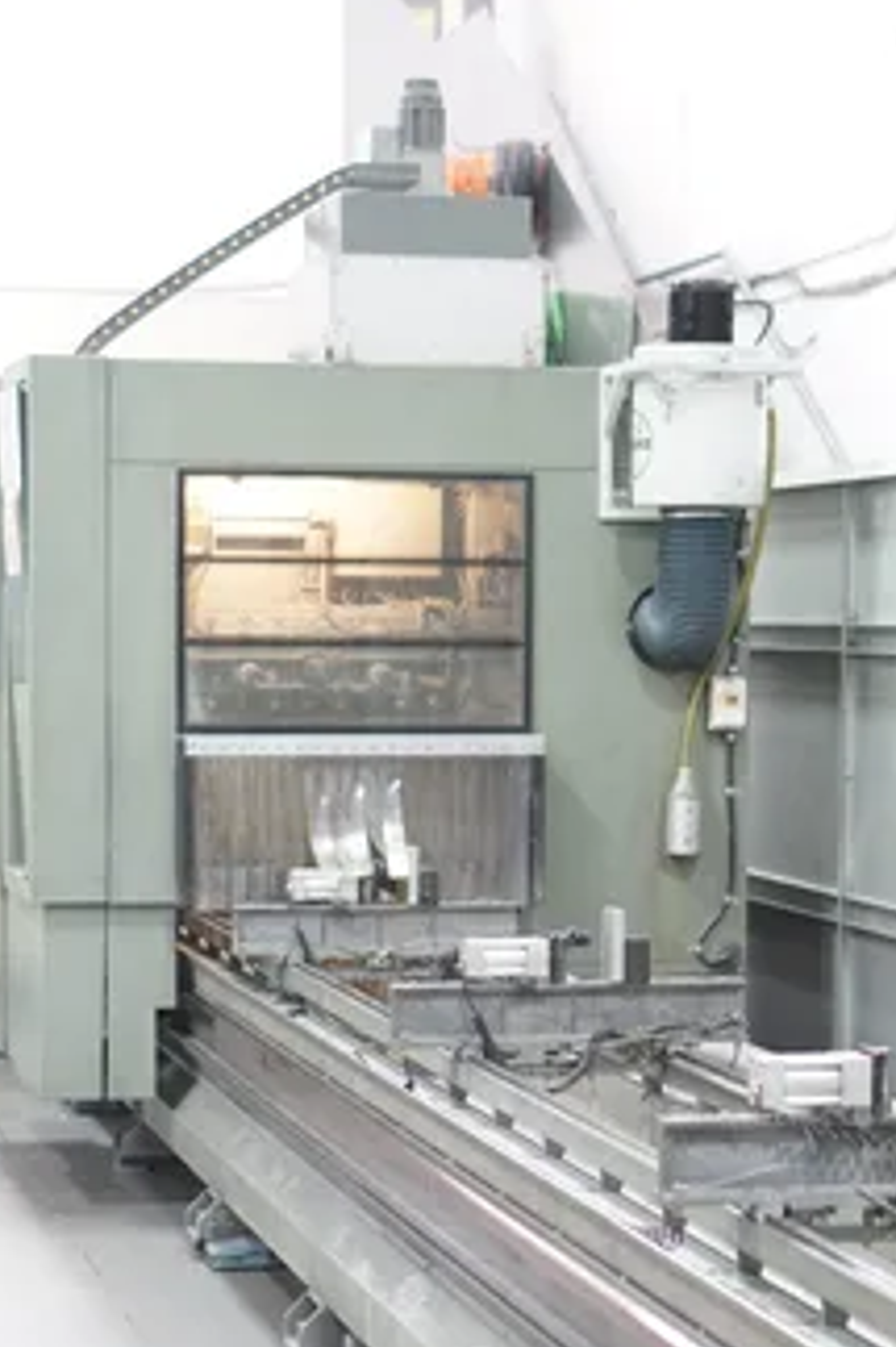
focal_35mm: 93
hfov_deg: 14.7
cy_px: 809
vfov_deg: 21.9
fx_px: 3475
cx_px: 410
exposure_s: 1/80
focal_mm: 50
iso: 1250
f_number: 1.8
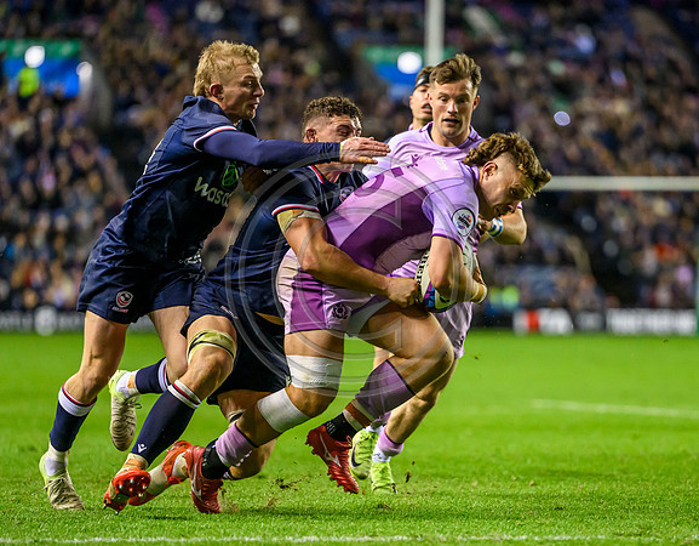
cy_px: 354
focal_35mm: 312
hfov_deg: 6.3
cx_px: 425
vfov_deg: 4.9
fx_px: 6392
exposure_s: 1/1000
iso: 5000
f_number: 2.8
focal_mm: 200
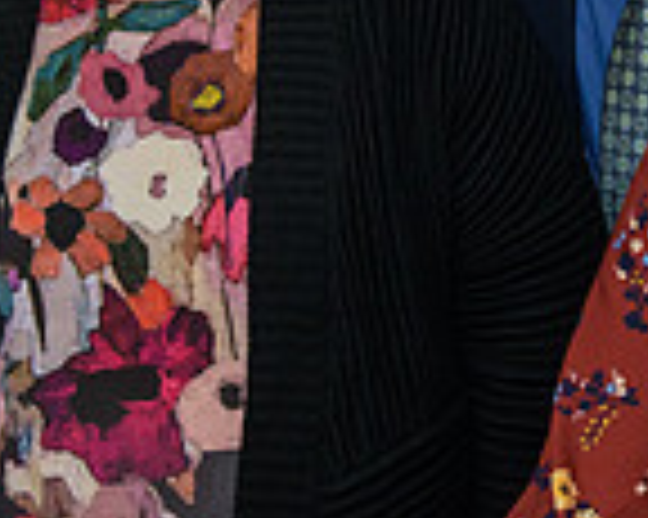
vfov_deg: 11.7
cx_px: 729
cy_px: -83
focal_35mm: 129
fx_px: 2472
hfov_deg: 14.6
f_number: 3.2
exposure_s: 1/125
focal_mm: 34
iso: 1600
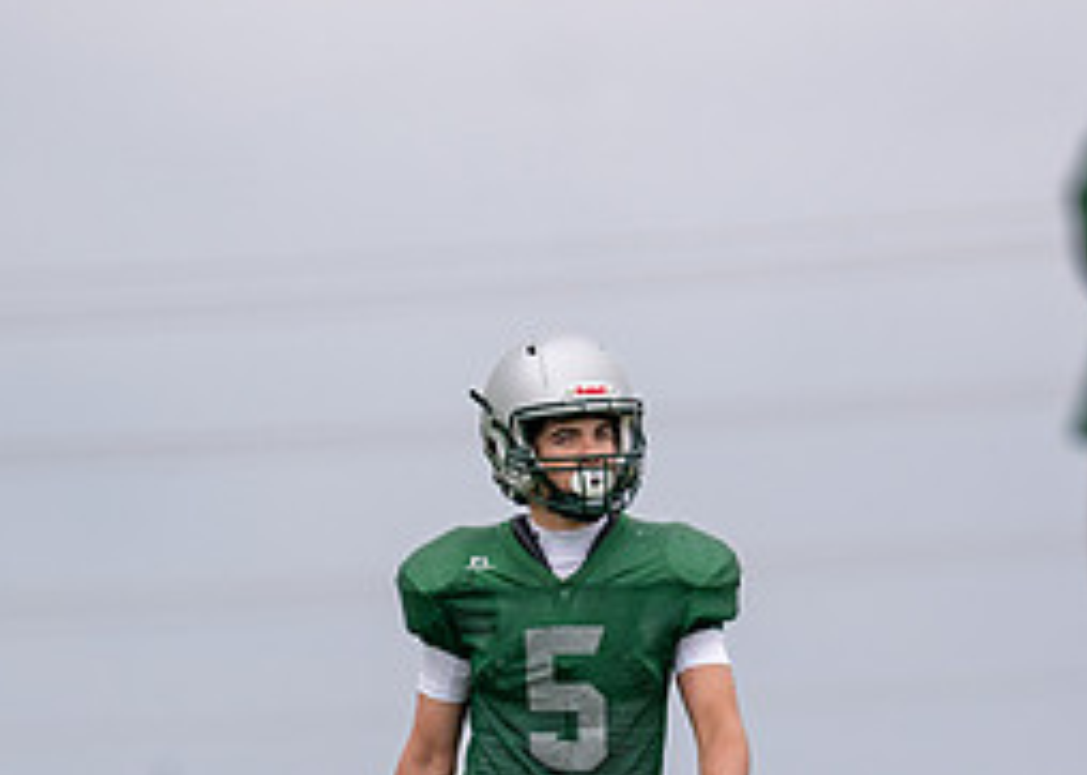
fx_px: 15300
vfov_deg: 2.9
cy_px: 861
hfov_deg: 4.1
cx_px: 573
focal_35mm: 496
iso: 200
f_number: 2.8
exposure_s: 1/3200
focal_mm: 200
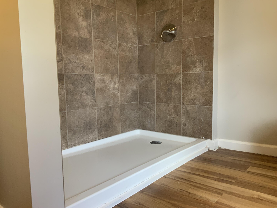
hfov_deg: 61.7
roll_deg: +1.8
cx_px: 138
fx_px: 232
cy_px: 104
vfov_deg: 48.2
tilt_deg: -3.9
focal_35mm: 29
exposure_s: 1/60
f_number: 1.8
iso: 80
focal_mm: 3
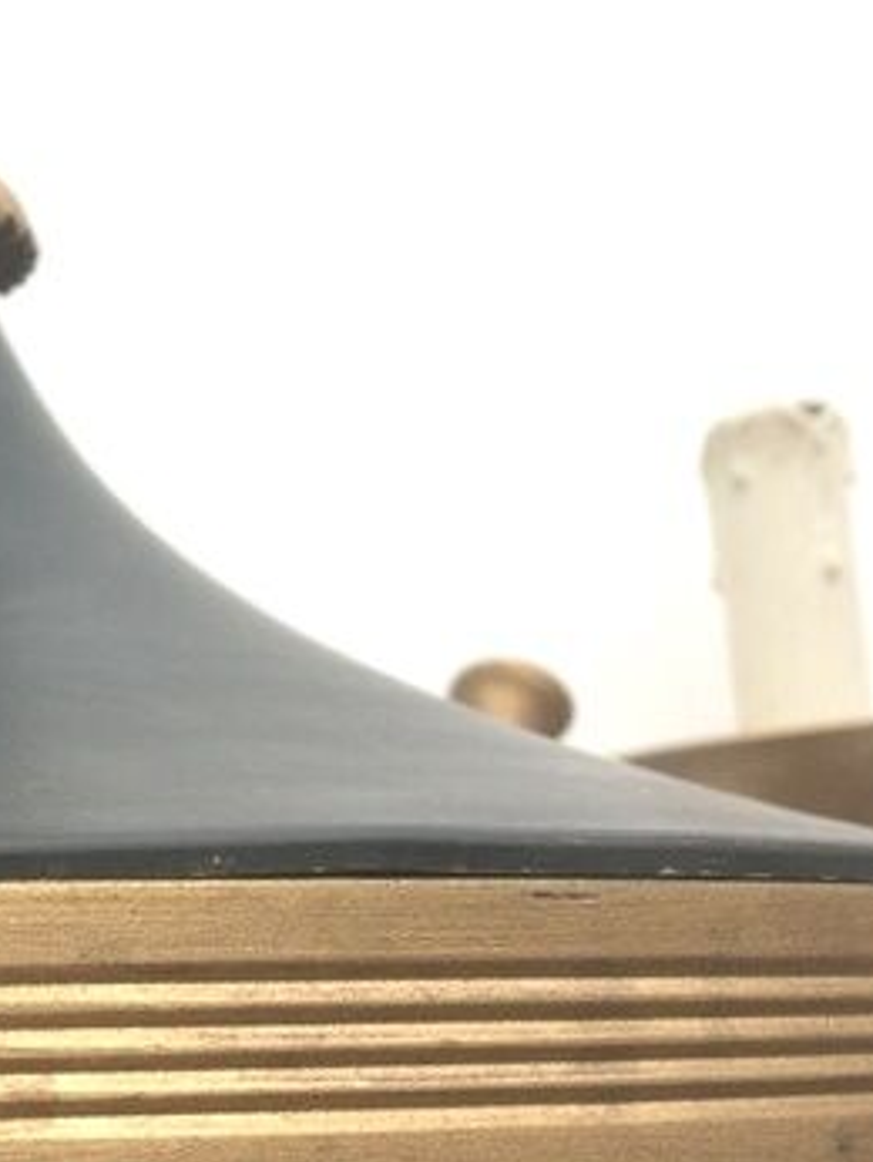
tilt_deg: +0.3
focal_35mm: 67
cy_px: 793
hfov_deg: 20.8
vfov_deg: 28.7
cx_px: -111
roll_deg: +0.5
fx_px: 2250
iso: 32
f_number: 2.2
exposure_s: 1/144
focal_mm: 4.15
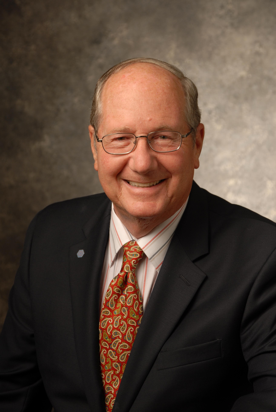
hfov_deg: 12.2
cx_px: 138
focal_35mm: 112
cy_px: 206
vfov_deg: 18.2
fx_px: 1290
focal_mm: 75
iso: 100
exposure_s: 1/125
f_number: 8
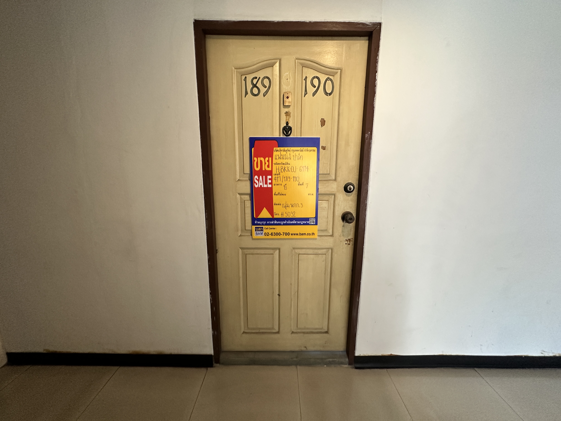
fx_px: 227
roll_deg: -0.8
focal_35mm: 14
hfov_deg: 102.1
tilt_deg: -8.6
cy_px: 210
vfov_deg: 85.7
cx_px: 280
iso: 250
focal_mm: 2.22
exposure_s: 1/100
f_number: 2.2
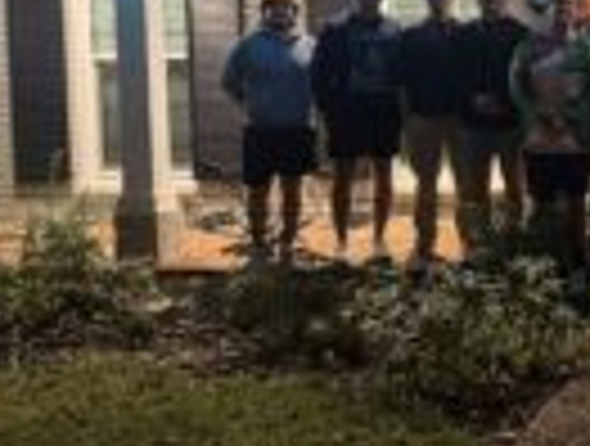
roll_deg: +1.5
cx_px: 653
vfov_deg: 22.7
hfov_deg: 27.5
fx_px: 1094
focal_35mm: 64
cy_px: 92
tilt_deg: -2.2
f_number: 1.78
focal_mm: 6.76
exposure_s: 1/40
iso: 1000
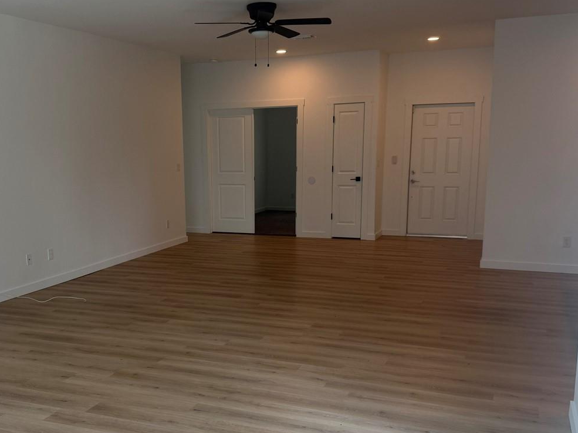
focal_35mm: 39
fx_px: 651
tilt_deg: -10.6
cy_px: 266
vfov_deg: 36.6
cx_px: 222
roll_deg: +1.1
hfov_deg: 47.5
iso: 80
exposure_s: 1/127
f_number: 1.78
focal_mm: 6.76
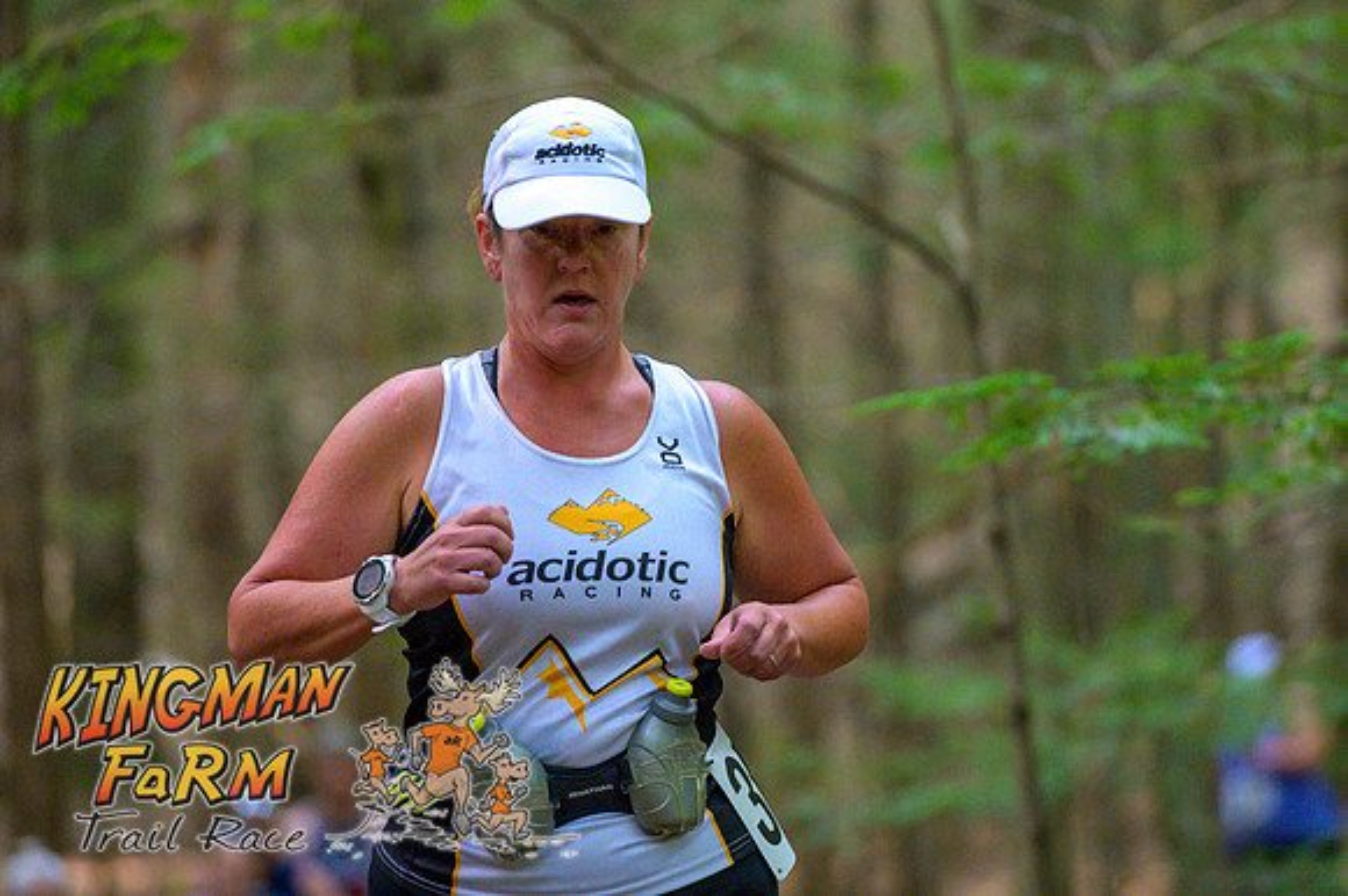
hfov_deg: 9.0
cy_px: 384
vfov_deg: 6.0
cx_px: 726
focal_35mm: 229
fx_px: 8559
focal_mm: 200
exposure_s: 1/500
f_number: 4
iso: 8000
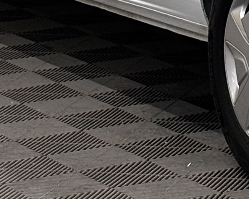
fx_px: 2313
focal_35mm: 314
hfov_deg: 6.1
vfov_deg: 4.8
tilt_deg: -4.2
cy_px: -236
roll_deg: +0.6
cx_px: 402
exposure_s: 1/100
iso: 50
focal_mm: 5.96
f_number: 1.6
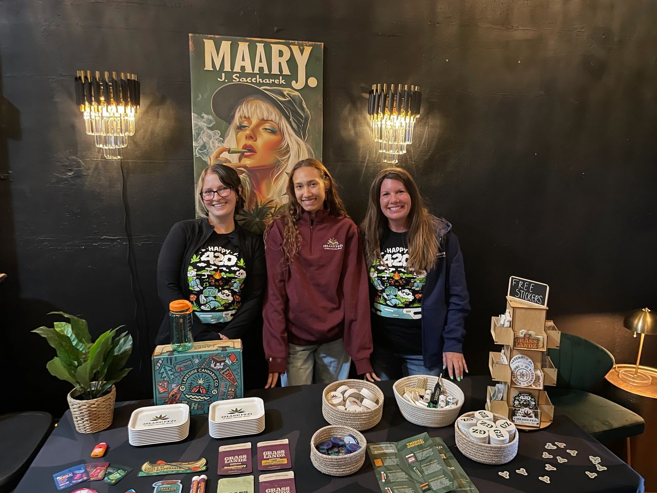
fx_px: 493
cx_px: 328
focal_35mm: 26
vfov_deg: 53.1
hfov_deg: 67.3
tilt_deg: -10.4
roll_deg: -0.8
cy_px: 246
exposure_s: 1/24
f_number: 1.6
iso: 1000
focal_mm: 4.2
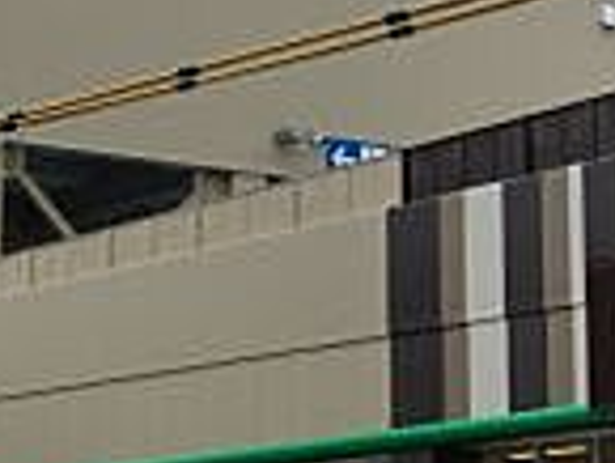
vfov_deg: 10.2
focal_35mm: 145
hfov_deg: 13.5
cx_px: 500
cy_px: 170
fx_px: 2578
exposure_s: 1/320
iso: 64
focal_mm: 6.3
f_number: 3.1
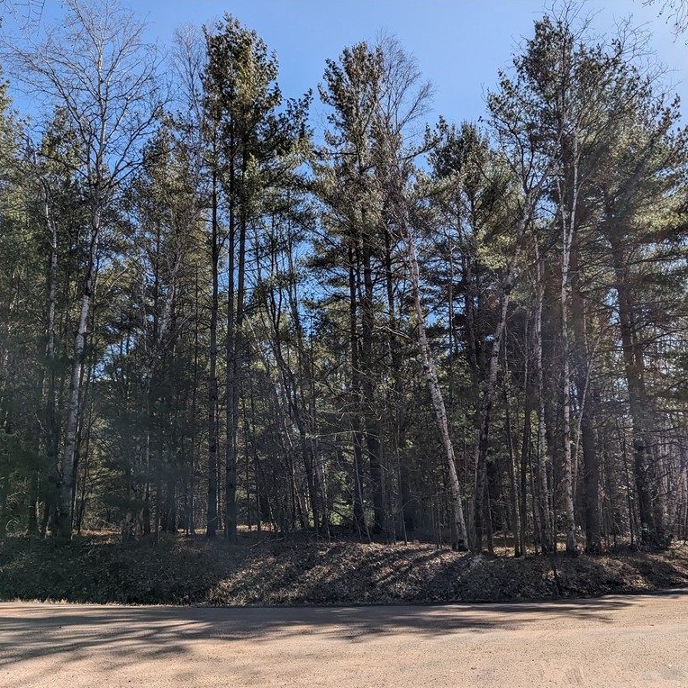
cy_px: 344
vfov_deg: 51.1
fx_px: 720
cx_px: 329
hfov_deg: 51.1
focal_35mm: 32
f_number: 1.73
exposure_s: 1/2924
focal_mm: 4.38
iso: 44
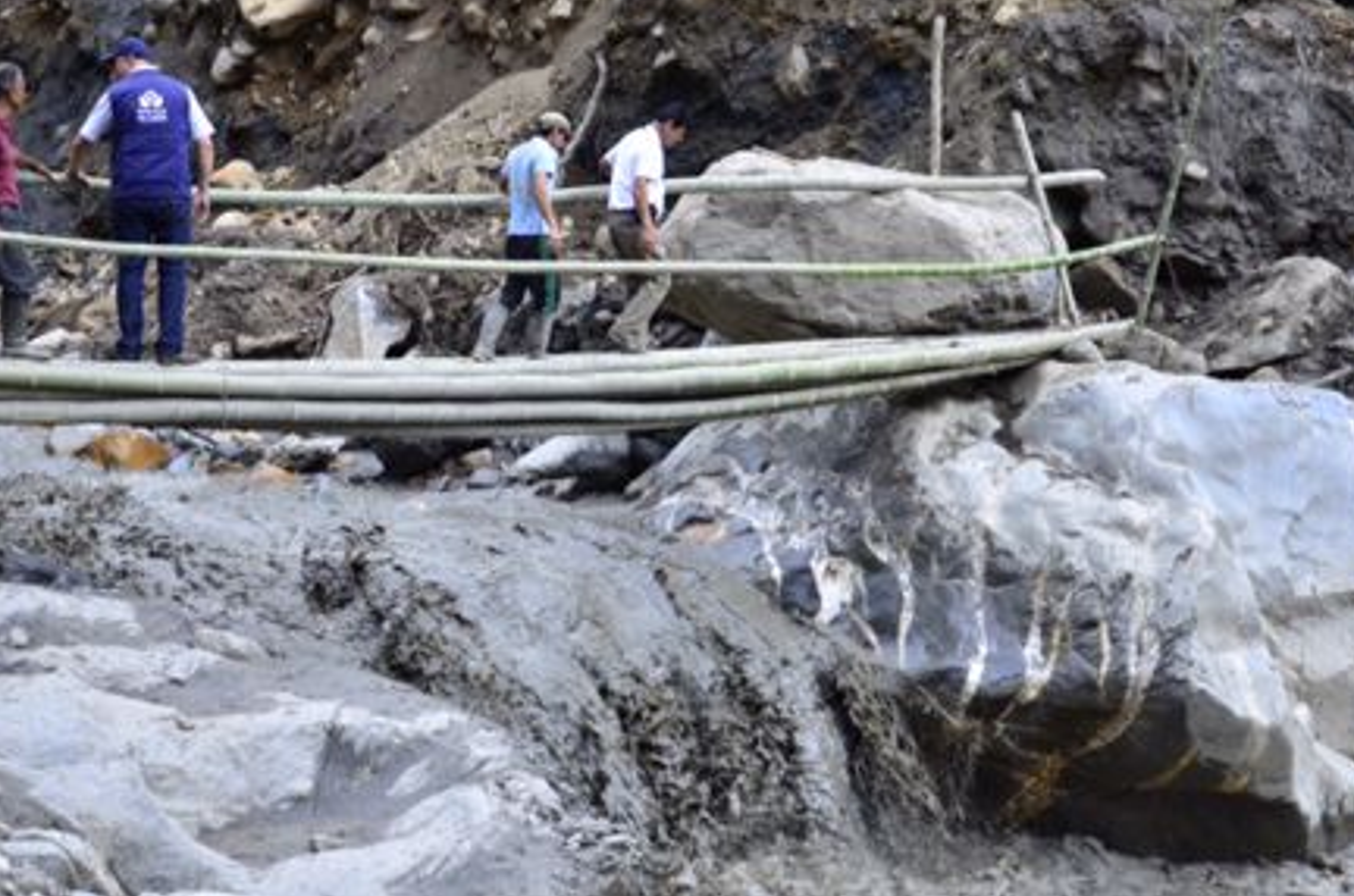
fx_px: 2214
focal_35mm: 59
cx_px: 677
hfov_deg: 34.0
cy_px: 487
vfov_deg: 22.9
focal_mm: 34
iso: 200
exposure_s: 1/160
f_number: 4.2
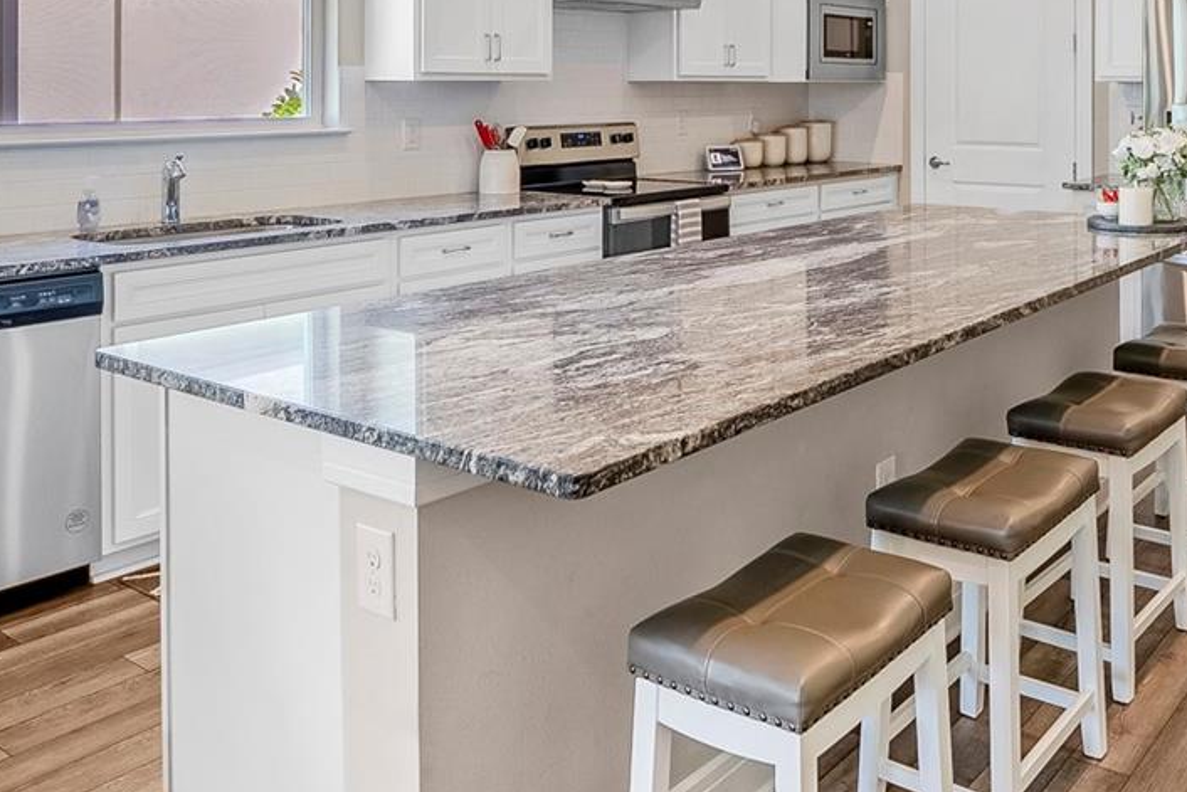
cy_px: 81
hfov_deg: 54.0
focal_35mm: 34
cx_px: 822
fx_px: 1129
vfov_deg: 36.3
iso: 1600
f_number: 4
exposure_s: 1/1250
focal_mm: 15.1
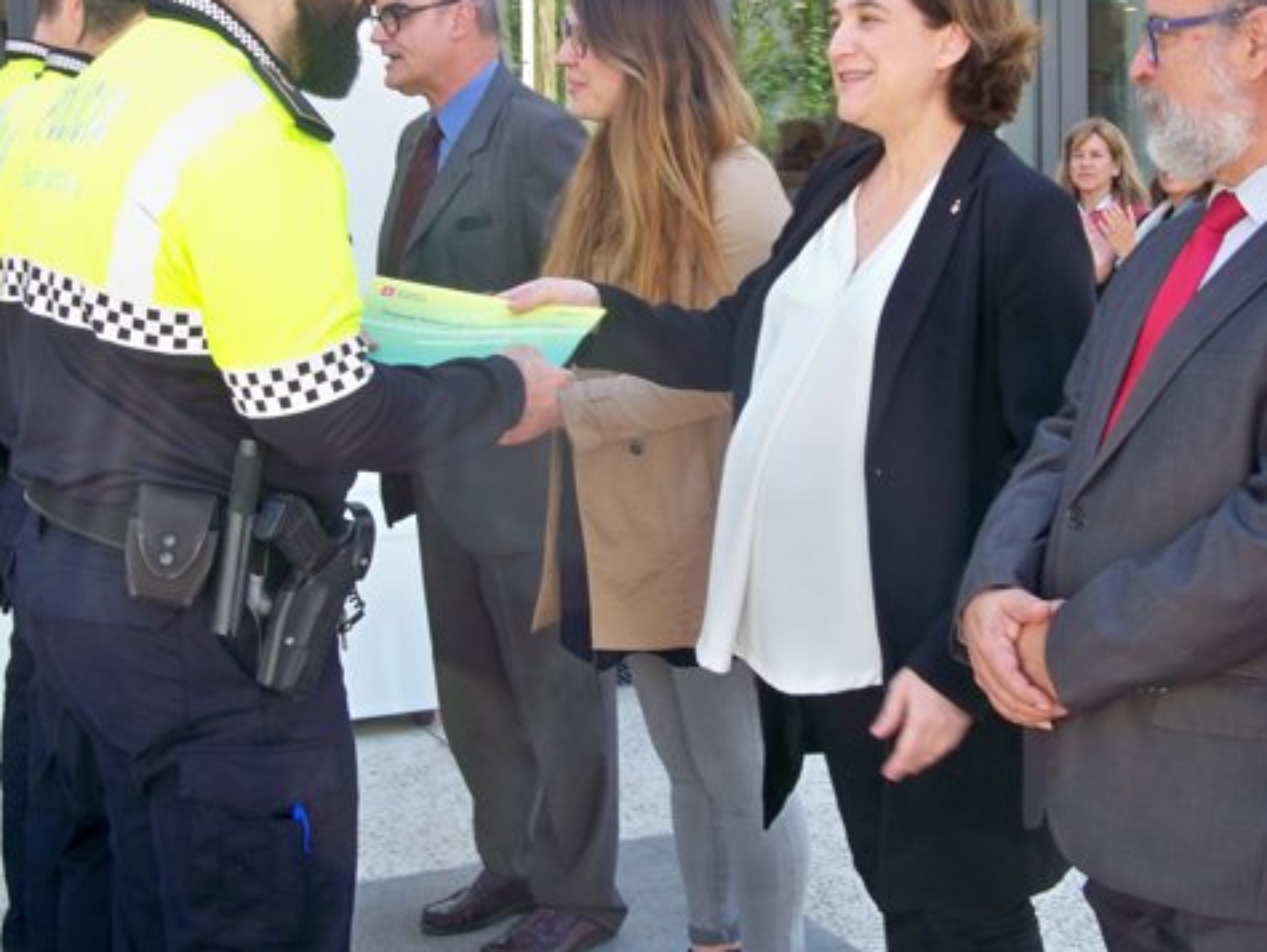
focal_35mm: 61
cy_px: 368
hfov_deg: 31.6
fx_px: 2234
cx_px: 686
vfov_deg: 24.0
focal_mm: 7.5
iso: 64
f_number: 3.7
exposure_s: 1/100
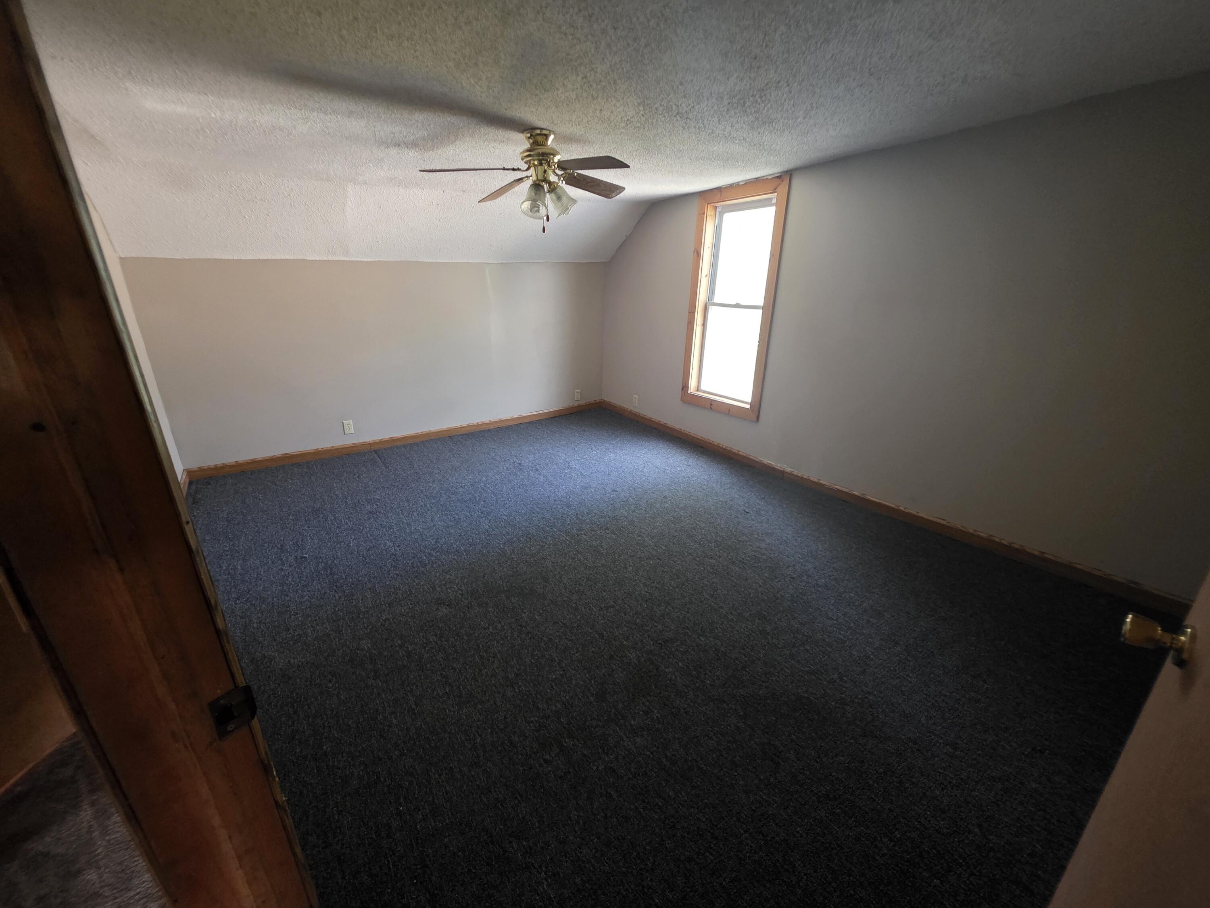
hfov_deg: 106.2
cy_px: 454
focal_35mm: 13
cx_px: 605
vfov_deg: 89.9
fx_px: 454
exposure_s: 1/60
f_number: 1.9
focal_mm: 2.2
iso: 800
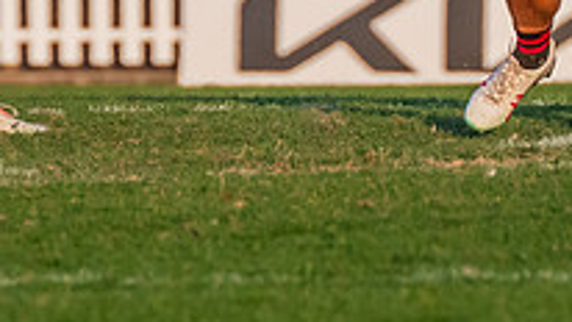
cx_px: 587
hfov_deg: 1.0
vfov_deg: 0.6
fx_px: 32770
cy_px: -350
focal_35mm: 2160
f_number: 7.1
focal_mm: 420
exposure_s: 1/1250
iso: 800
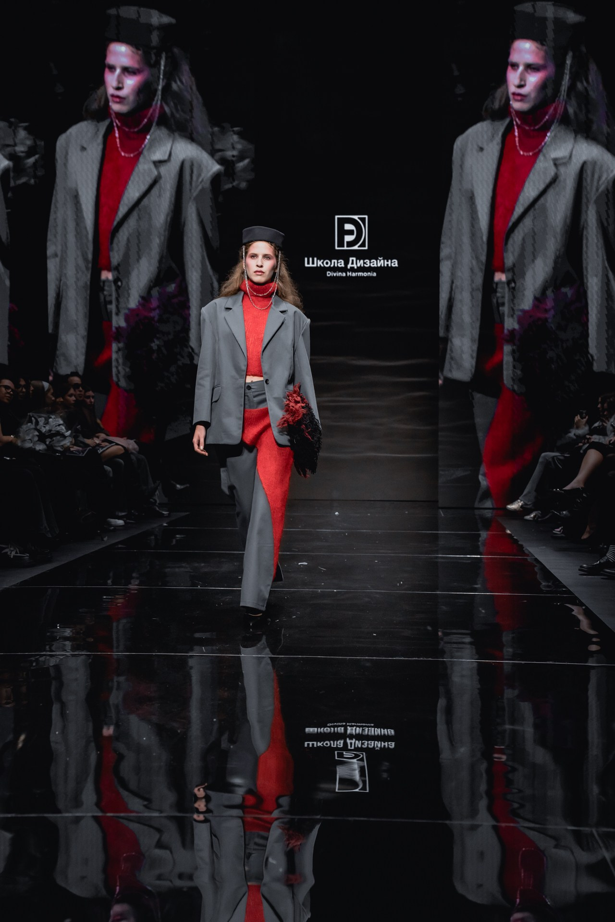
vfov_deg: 35.1
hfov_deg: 23.8
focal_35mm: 57
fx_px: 1461
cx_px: 308
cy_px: 461
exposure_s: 1/250
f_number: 4.5
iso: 2000
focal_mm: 57
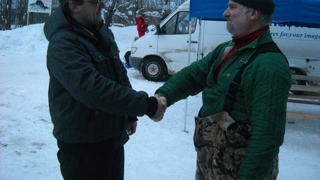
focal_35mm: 45
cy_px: 69
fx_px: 382
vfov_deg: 26.5
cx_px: 160
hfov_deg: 45.5
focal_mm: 6.72
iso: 565
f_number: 3.1
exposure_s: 1/105
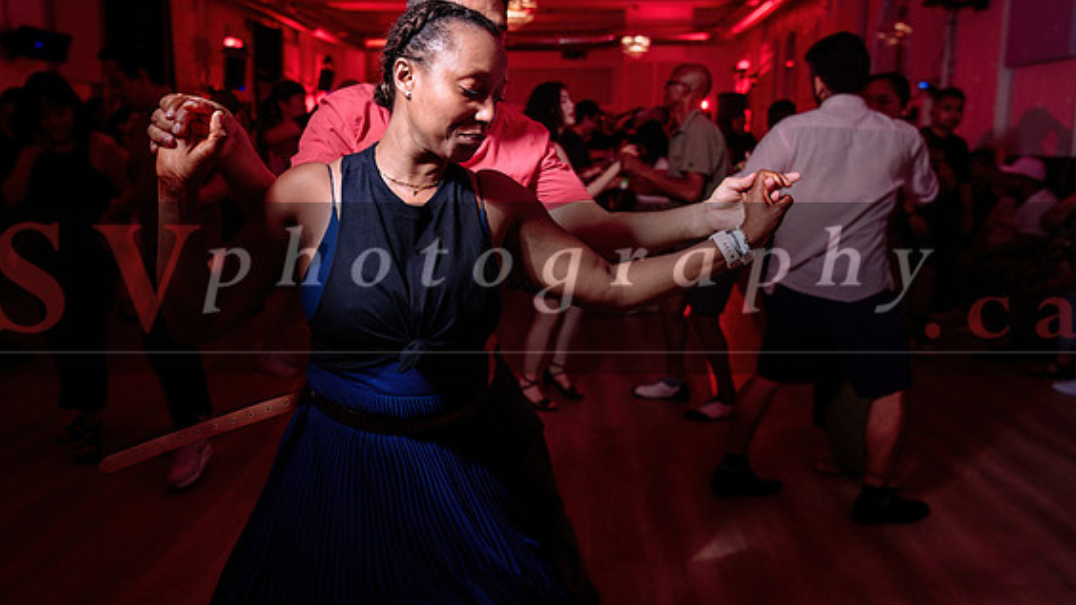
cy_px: 246
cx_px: 497
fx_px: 799
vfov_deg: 41.3
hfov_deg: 67.8
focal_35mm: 28
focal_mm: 24
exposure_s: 1/50
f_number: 3.2
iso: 800
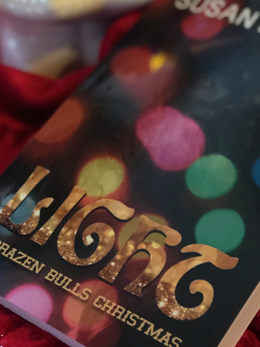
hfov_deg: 17.8
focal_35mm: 83
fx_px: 831
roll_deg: -0.9
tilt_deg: -32.3
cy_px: 124
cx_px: 148
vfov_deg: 23.5
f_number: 2.8
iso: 1250
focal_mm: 6.6
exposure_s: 1/30
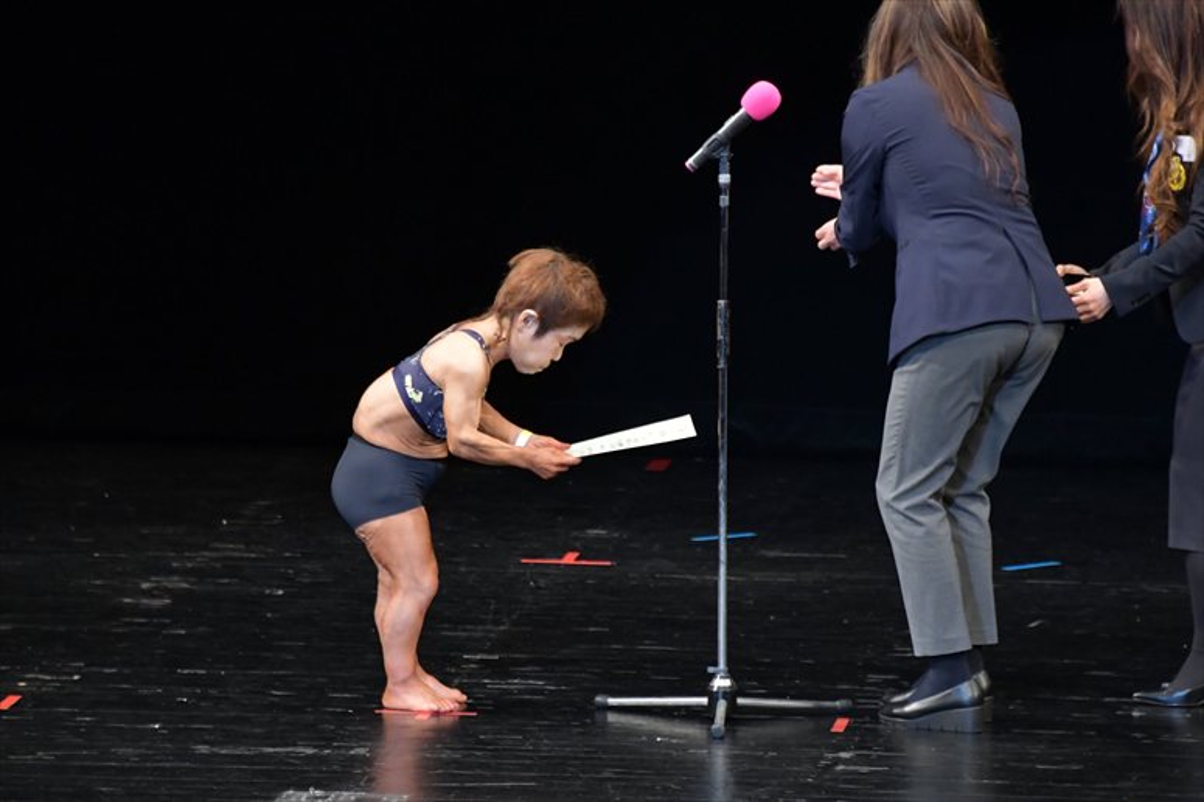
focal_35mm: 345
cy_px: 401
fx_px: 11533
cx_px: 602
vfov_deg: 4.0
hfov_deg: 6.0
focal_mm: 230
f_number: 5.6
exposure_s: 1/400
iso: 3200
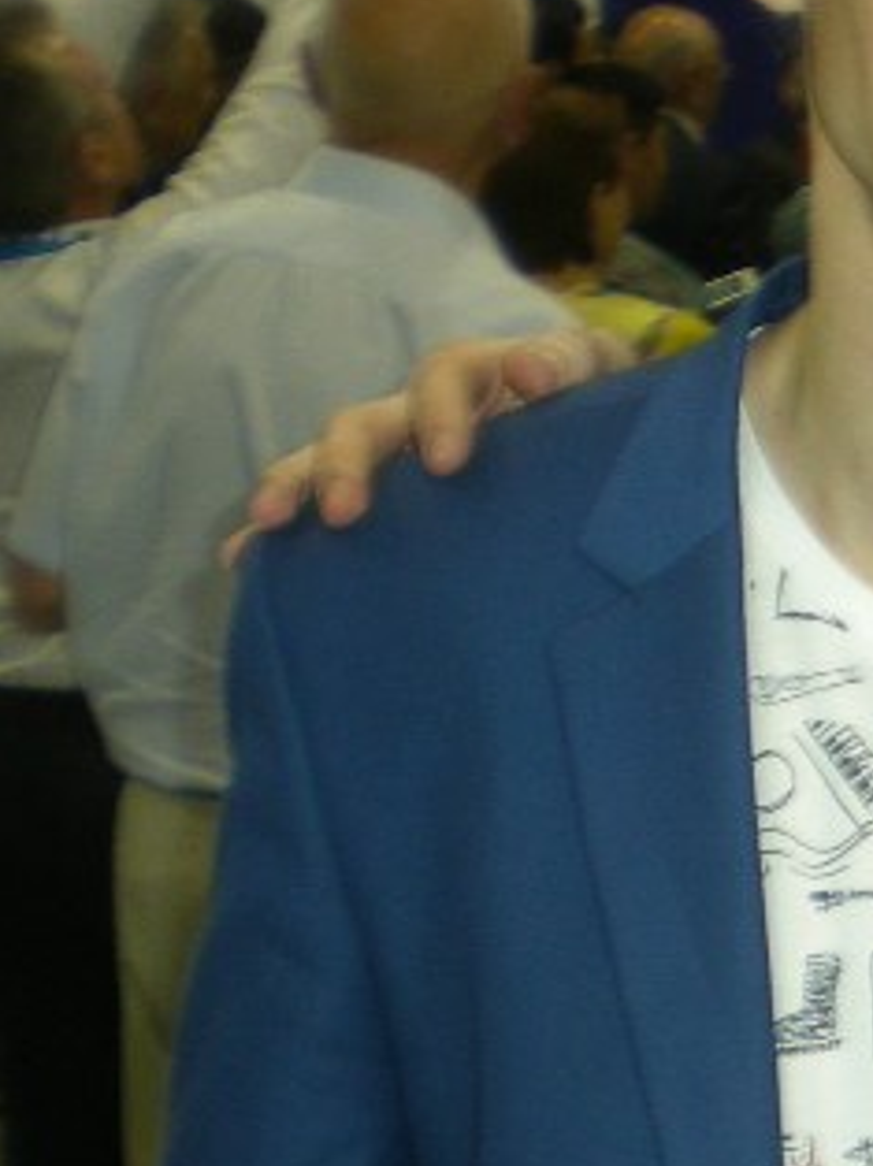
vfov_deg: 15.8
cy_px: 832
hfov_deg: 11.0
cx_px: 1655
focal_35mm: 124
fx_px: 4175
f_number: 3.1
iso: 71
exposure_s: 1/30
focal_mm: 6.3
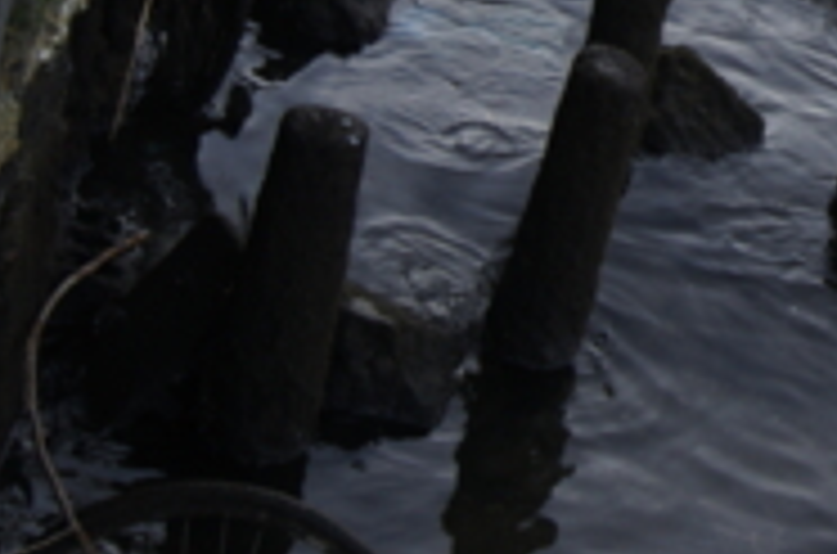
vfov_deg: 10.6
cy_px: -191
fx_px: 2922
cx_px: 1152
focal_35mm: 126
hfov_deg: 15.4
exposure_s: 1/60
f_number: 10
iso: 200
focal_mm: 26
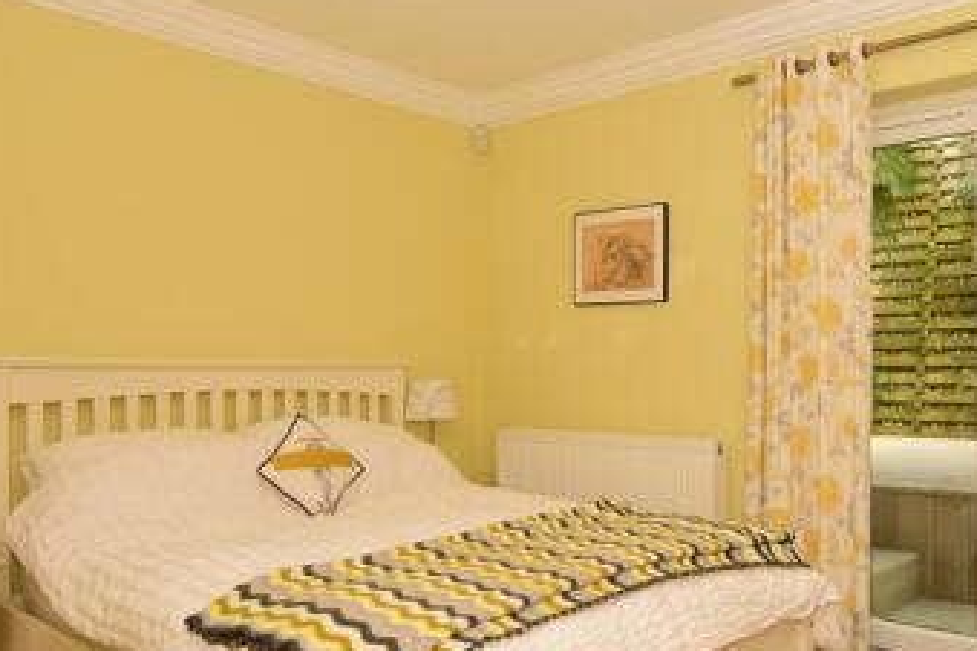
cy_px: 362
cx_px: 695
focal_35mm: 29
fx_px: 787
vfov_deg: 44.9
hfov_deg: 61.2
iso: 400
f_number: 7.1
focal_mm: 10
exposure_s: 1/60
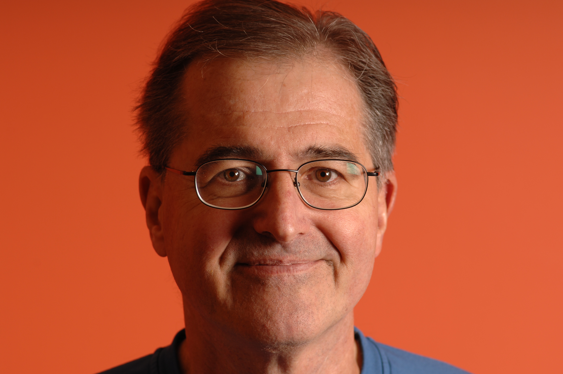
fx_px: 4217
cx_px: 282
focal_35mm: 270
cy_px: 187
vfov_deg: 5.1
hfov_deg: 7.6
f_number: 6.3
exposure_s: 1/200
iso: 100
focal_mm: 180
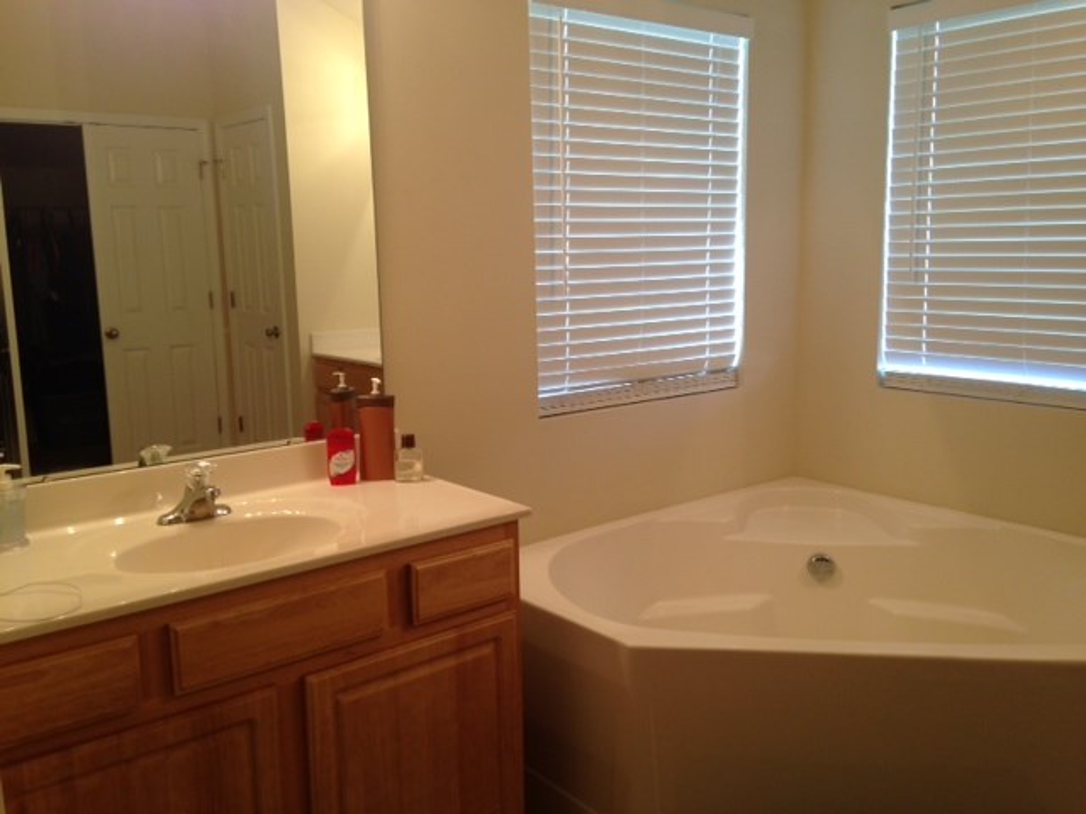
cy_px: 407
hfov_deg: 55.4
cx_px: 543
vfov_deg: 42.9
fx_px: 1035
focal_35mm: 33
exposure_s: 1/24
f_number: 2.4
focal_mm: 4.12
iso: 50
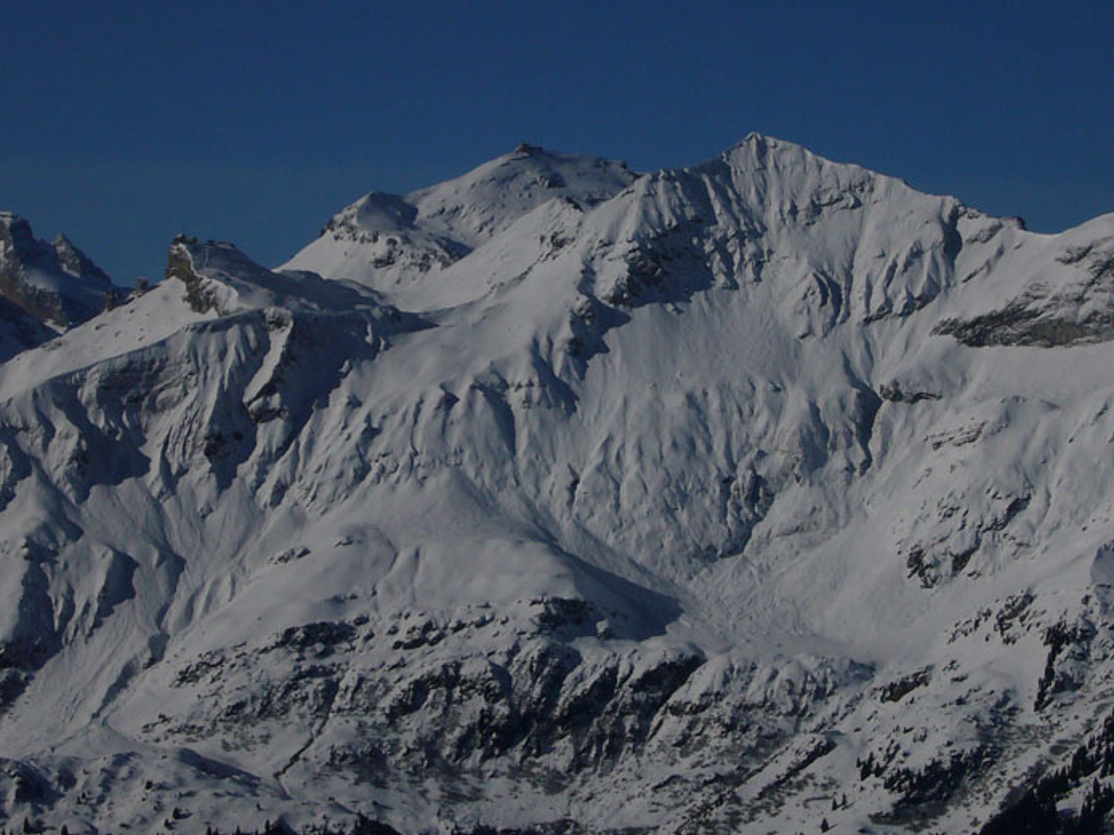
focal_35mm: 143
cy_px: 418
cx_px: 556
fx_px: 4601
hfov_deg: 13.8
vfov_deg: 10.4
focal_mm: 16.8
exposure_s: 1/800
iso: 80
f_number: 11
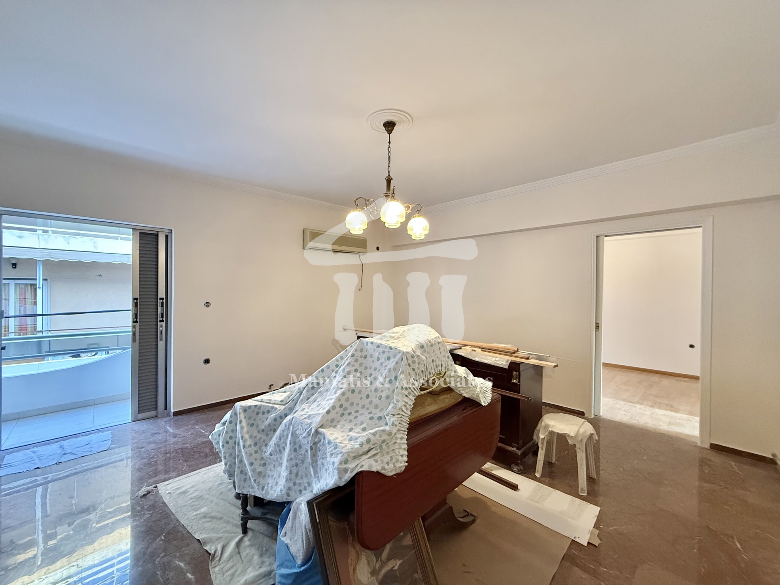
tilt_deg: -0.6
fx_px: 315
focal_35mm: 14
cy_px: 292
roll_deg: -1.1
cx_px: 390
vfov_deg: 85.7
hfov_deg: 102.1
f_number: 2.2
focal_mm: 2.22
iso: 500
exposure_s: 1/50
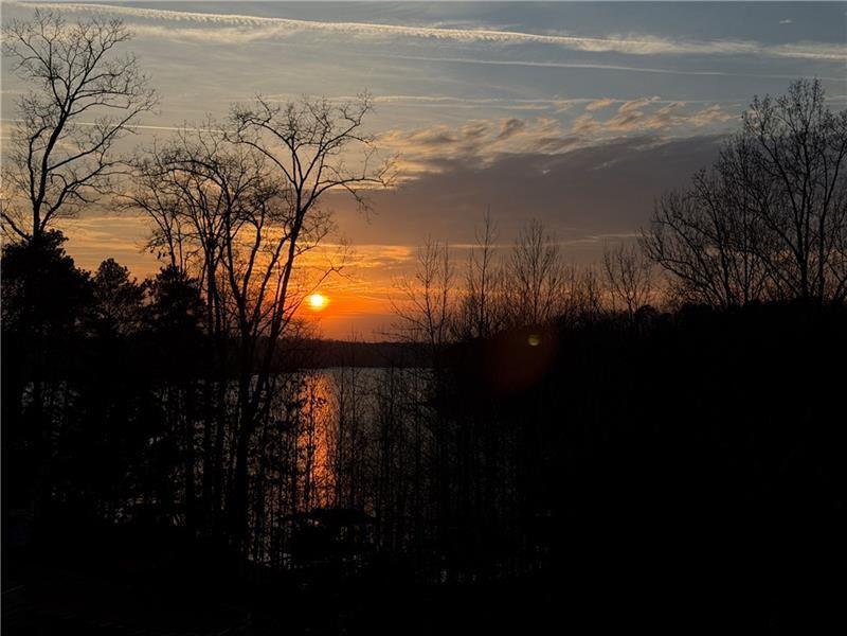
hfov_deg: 39.7
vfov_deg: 30.3
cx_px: 424
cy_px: 318
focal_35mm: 48
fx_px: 1174
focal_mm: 6.76
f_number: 1.78
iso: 64
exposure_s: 1/8772
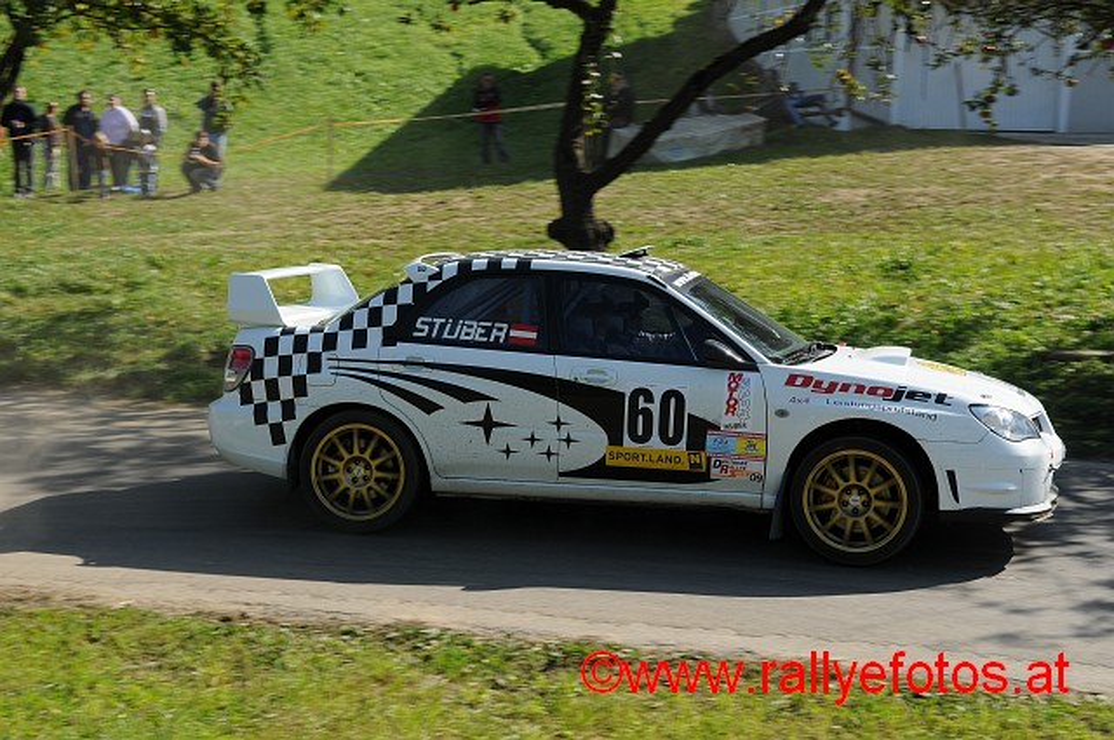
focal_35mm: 57
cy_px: 370
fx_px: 1762
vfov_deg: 23.7
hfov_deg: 35.1
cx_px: 557
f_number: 9
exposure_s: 1/320
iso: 200
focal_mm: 38
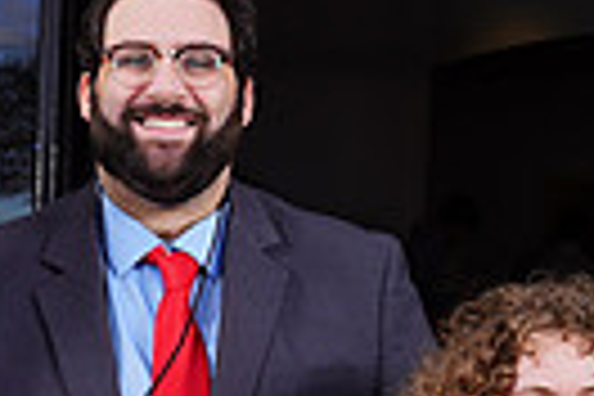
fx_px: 2689
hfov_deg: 12.6
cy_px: 565
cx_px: 158
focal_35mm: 163
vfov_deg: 8.3
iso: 100
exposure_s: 1/200
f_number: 7.1
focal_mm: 37
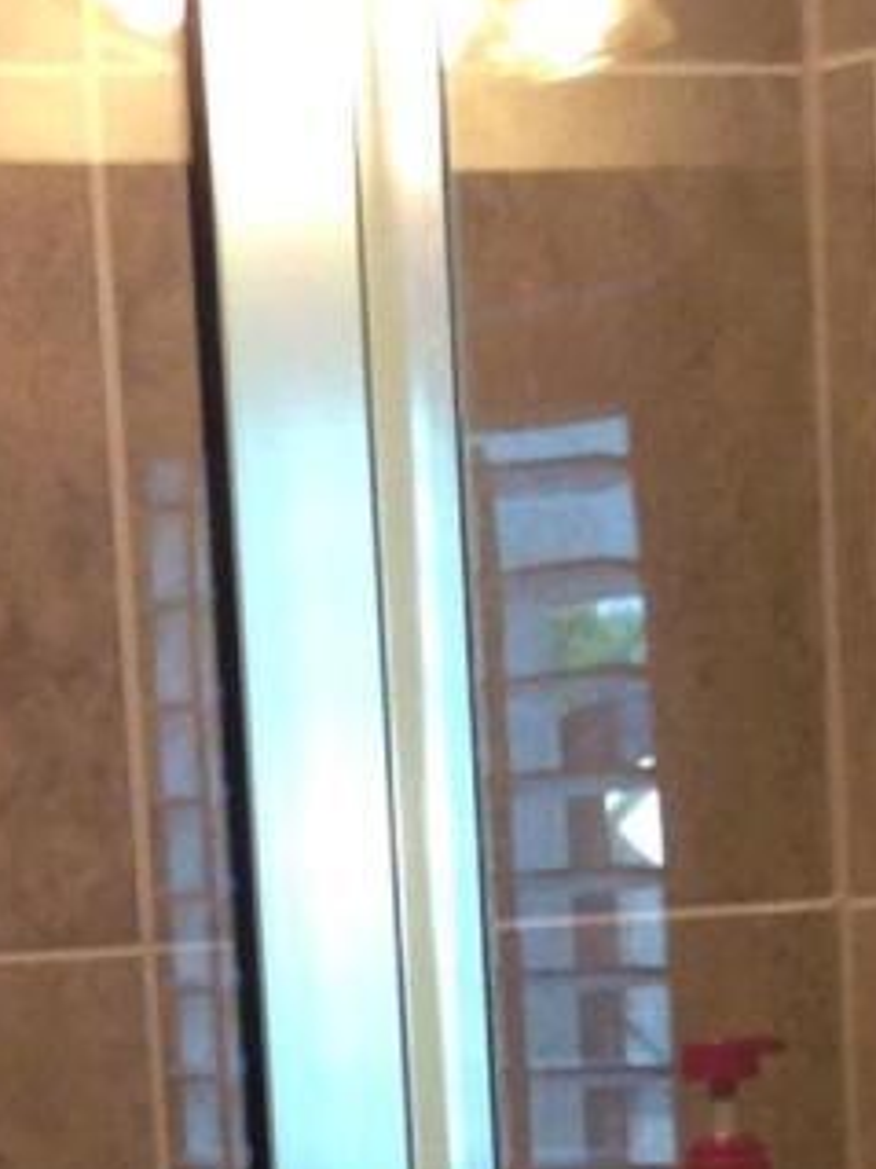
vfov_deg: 8.9
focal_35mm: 207
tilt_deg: -7.4
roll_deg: +4.5
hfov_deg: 7.2
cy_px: 2481
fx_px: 6989
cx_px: 238
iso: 80
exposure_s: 1/20
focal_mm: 4.12
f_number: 2.4
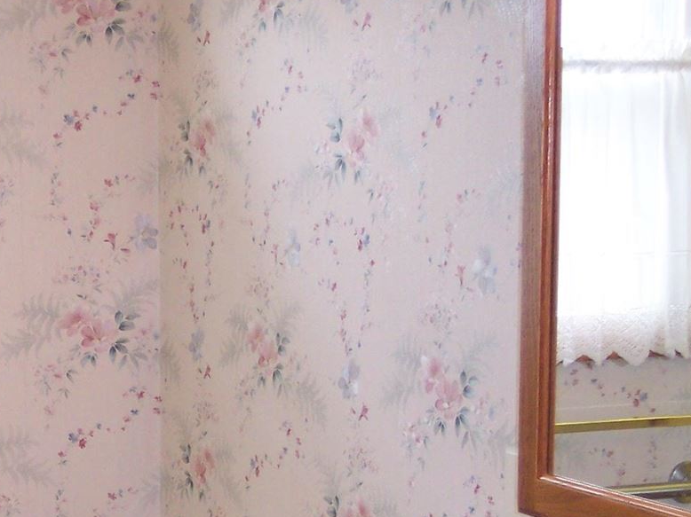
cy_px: 540
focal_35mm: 100
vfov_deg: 14.5
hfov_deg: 19.1
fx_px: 1996
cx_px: 1
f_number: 2.8
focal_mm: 8
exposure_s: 1/60
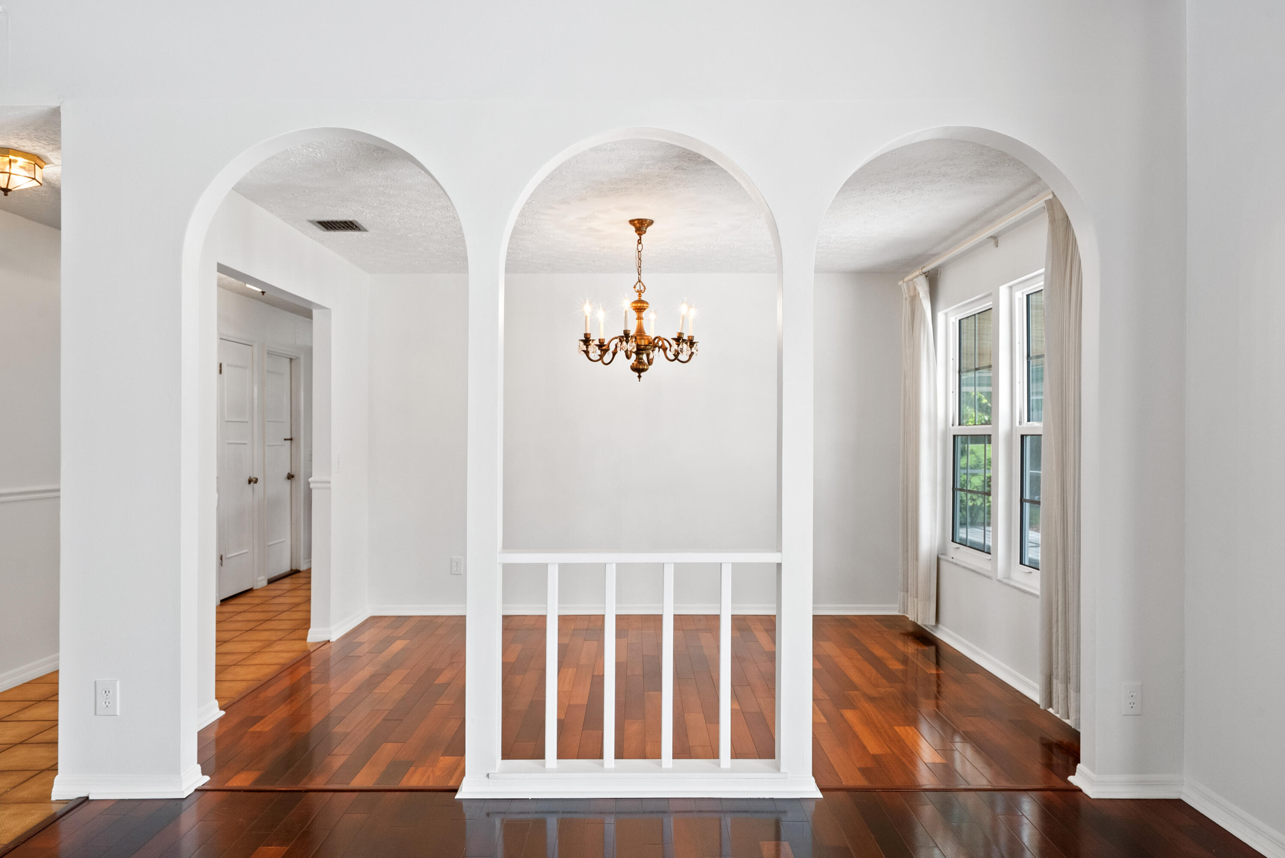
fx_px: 893
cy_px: 429
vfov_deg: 51.3
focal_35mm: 25
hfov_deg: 71.5
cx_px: 642
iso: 1600
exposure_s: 1/25
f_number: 8
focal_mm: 25
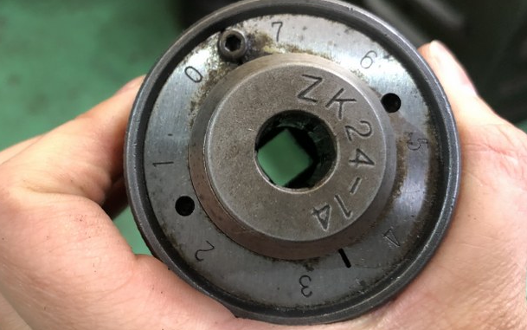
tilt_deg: -45.4
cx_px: 196
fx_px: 560
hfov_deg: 49.8
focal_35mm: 39
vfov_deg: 32.6
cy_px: 114
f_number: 1.8
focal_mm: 3.99
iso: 100
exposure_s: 1/13
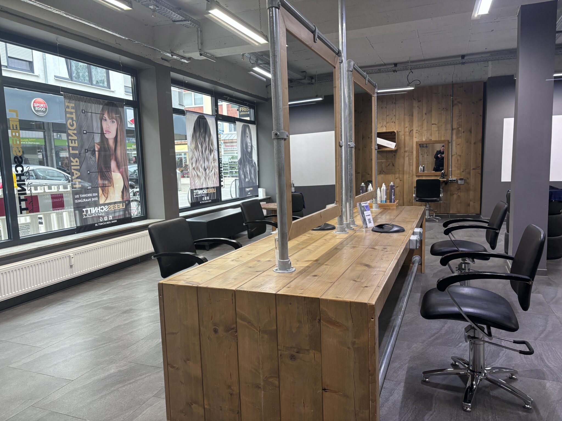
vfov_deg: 53.1
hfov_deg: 67.3
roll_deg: +1.6
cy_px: 210
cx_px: 281
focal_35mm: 26
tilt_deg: -6.7
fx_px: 422
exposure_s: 1/100
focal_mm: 5.96
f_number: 1.6
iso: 125
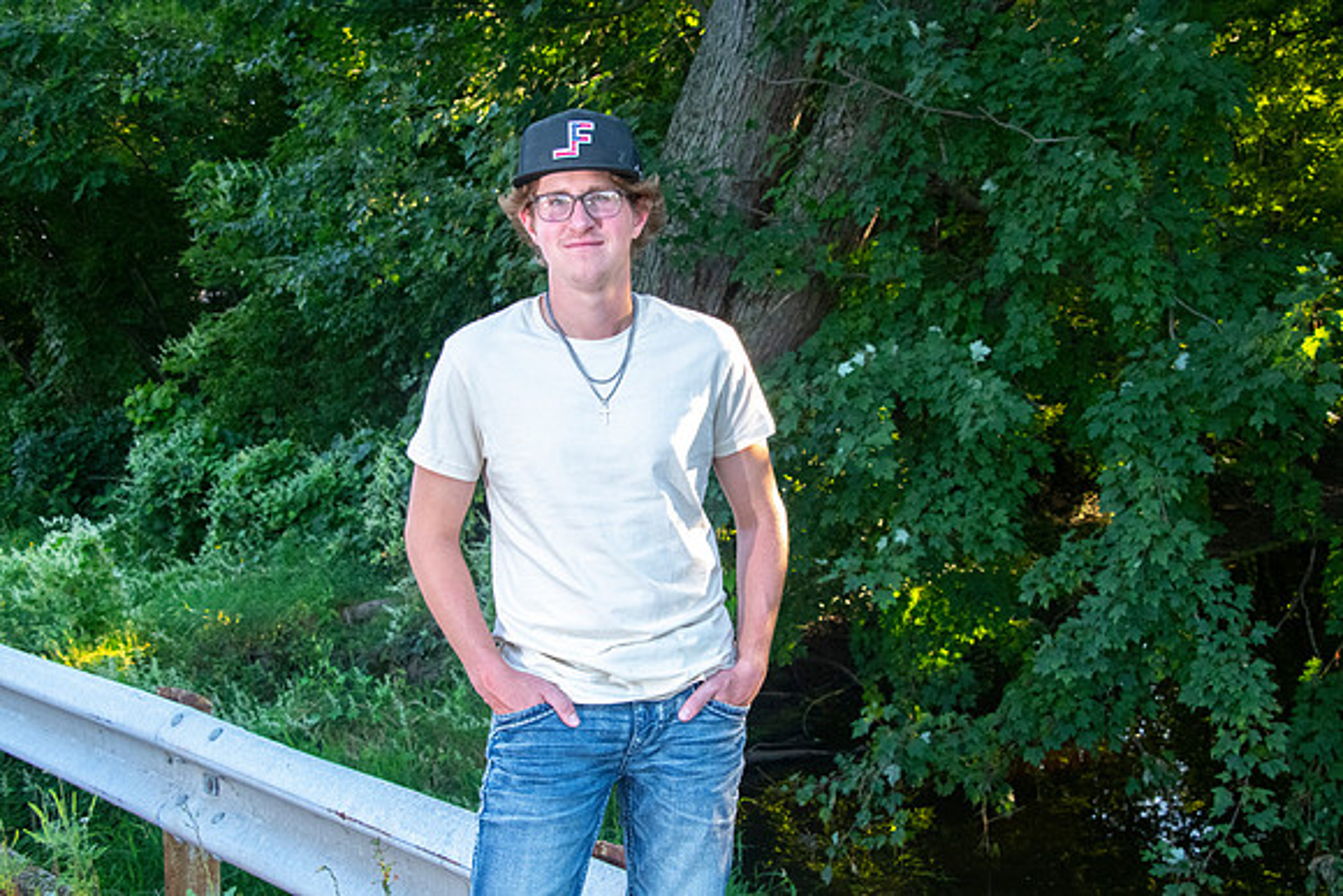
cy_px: 448
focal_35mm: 48
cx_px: 672
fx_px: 1791
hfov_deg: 41.1
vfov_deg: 28.1
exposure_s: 1/160
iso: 4000
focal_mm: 48
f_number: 9
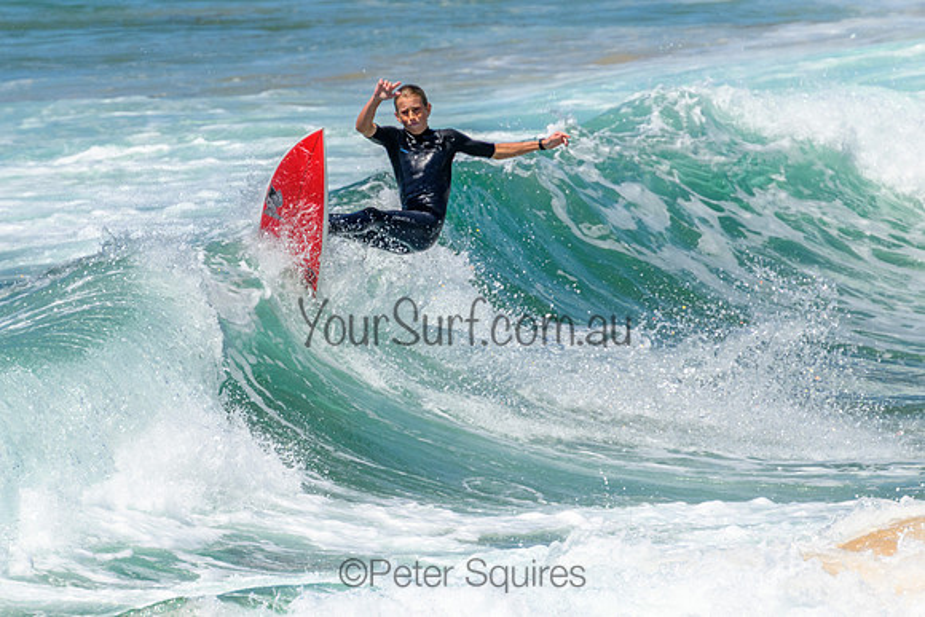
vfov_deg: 1.3
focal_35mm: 1101
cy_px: 259
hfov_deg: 1.9
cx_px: 404
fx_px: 28284
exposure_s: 1/2000
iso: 720
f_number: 11
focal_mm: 800
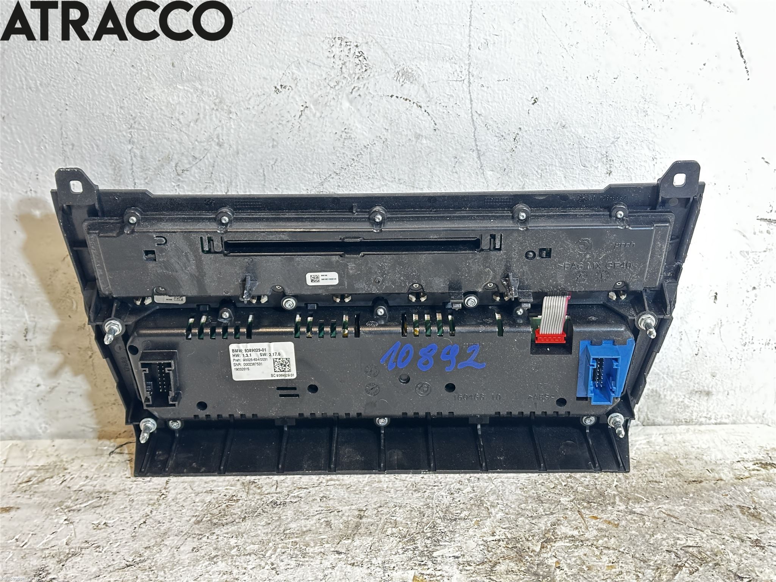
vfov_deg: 30.3
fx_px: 1076
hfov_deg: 39.7
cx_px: 388
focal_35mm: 48
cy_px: 291
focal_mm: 6.86
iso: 320
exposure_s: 1/33
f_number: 1.78
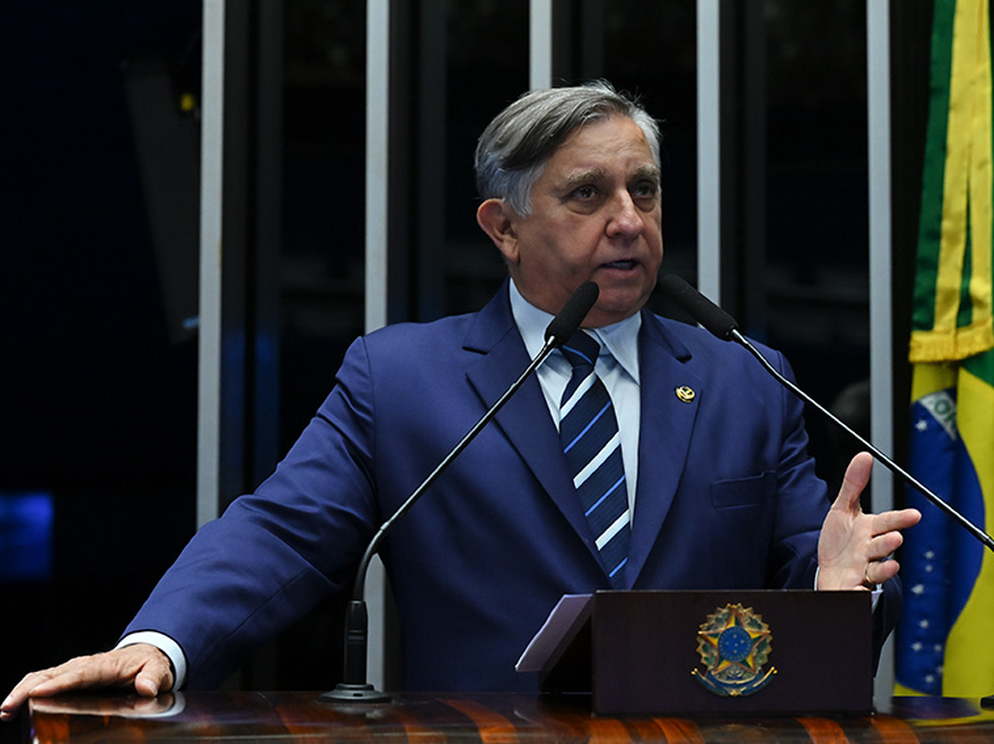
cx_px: 546
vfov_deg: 15.4
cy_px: 371
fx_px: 2755
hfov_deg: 20.4
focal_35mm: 96
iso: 4000
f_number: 5
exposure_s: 1/160
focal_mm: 88
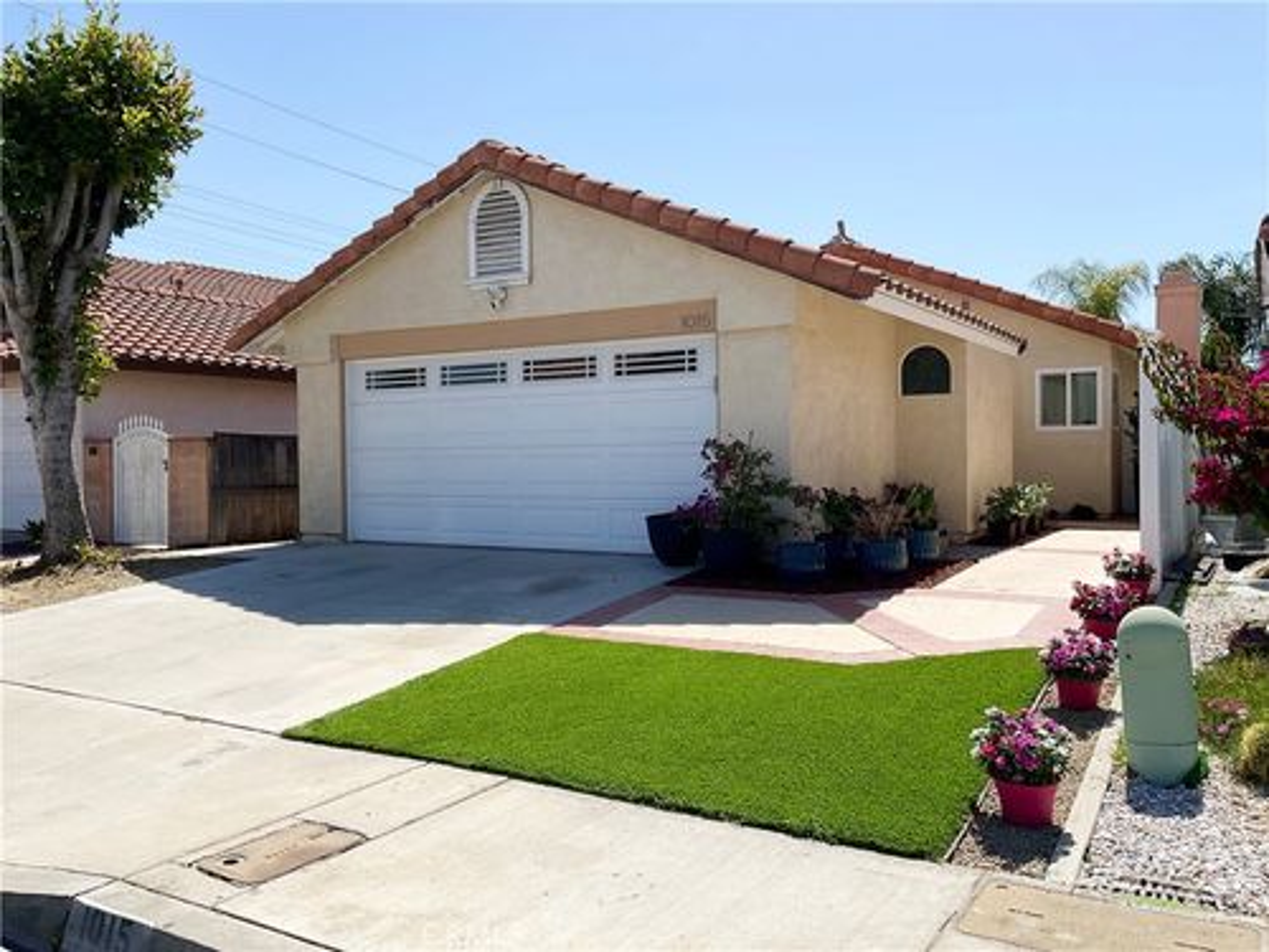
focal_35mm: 29
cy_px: 476
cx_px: 634
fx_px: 1063
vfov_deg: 48.2
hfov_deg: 61.7
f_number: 1.8
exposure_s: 1/2959
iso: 16
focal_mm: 3
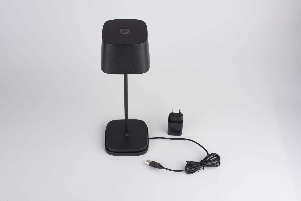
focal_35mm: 50
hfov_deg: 39.6
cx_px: 150
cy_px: 100
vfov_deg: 27.0
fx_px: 418
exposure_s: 1/100
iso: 100
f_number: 16
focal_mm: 50
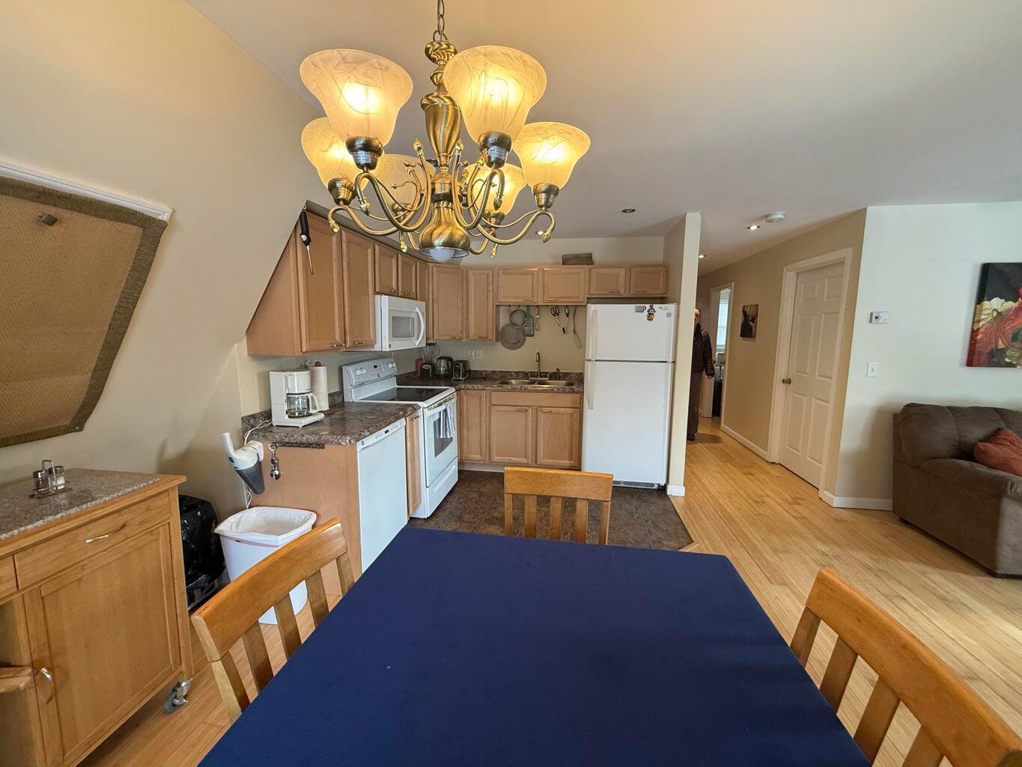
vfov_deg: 85.7
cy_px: 384
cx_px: 511
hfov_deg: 102.1
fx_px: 413
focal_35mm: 14
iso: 200
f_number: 2.2
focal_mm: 2.22
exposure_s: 1/120
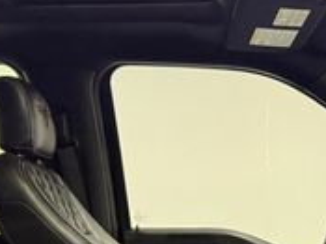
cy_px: 380
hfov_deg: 21.9
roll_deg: +1.3
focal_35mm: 88
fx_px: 828
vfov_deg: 15.3
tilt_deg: -7.7
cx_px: 272
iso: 320
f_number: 1.78
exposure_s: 1/60
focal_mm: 6.76
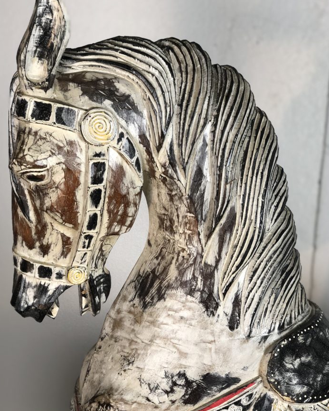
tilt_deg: -19.3
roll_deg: -1.6
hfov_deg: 25.4
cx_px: 164
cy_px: 234
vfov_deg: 31.4
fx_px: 730
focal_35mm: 60
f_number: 2.4
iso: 64
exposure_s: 1/50
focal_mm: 6
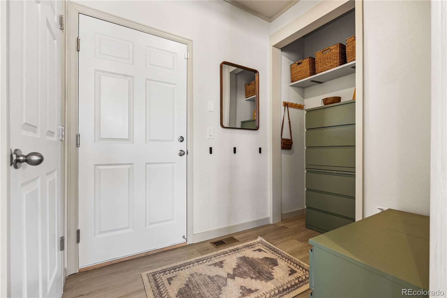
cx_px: 224
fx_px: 205
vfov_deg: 72.1
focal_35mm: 16
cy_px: 149
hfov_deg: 95.0
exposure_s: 1.3
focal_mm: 16.5
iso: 200
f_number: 8
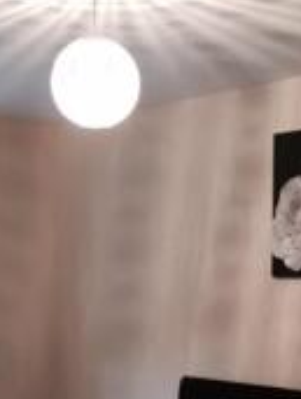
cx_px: 133
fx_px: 855
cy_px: 368
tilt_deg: -5.6
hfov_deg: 20.0
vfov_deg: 25.4
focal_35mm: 74
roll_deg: +0.5
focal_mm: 4.15
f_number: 2.2
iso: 80
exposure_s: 1/33
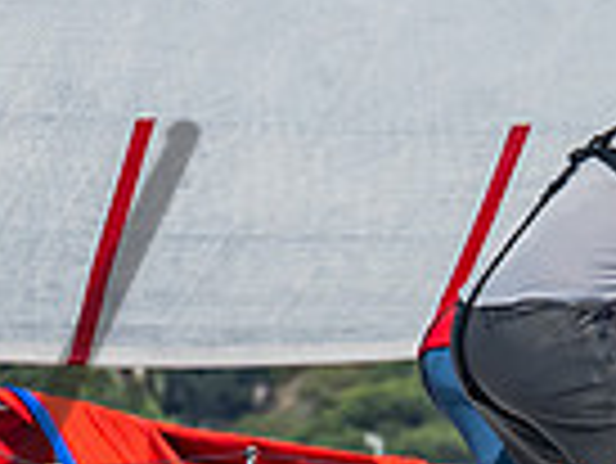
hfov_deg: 2.0
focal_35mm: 1001
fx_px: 17829
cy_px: 29
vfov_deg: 1.5
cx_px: 450
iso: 160
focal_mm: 140
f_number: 6.3
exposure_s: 1/500
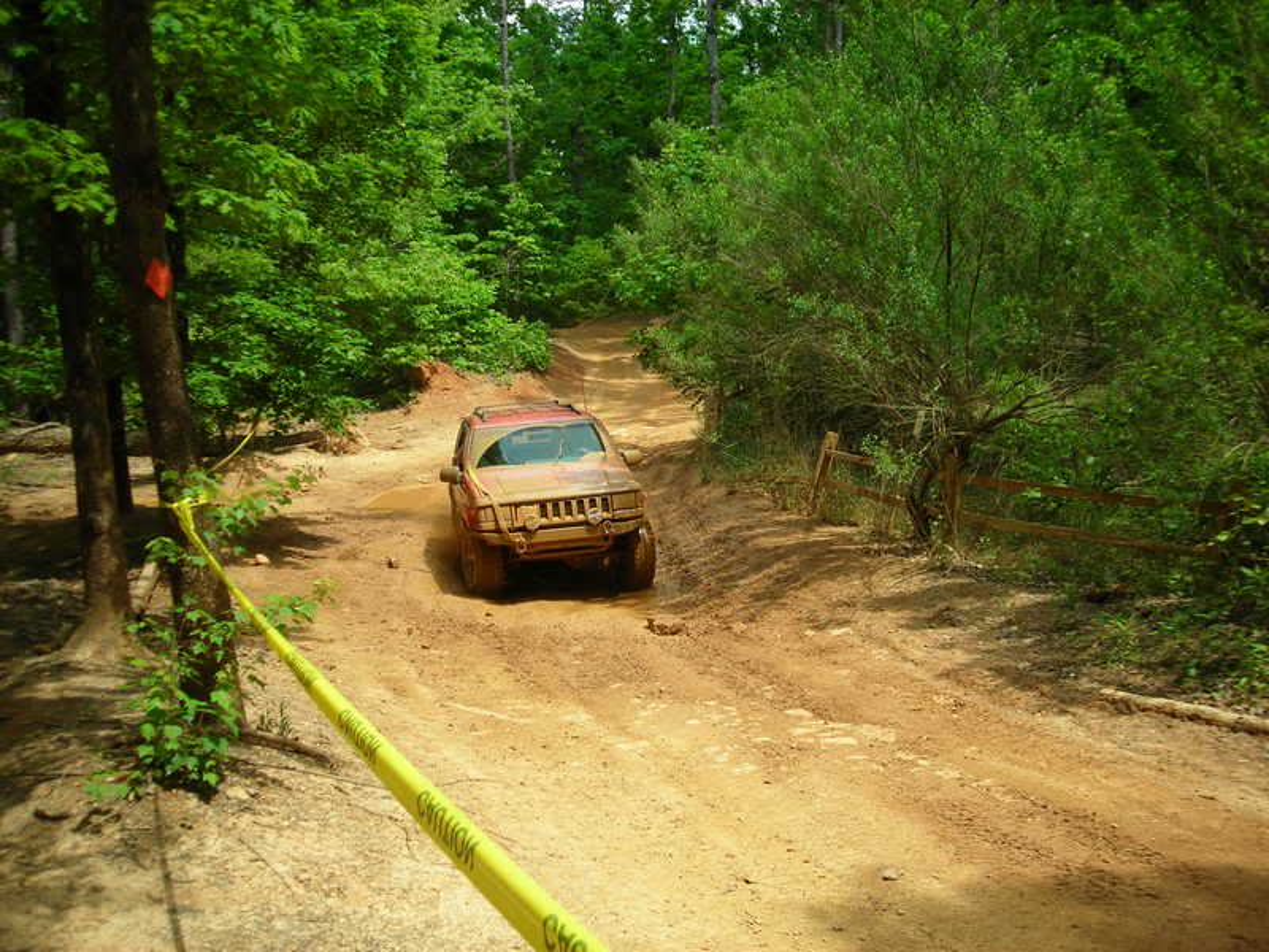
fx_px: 1393
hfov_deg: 49.0
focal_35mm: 38
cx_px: 634
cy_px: 476
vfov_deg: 37.7
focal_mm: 6.3
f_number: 3.2
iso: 100
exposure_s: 1/422
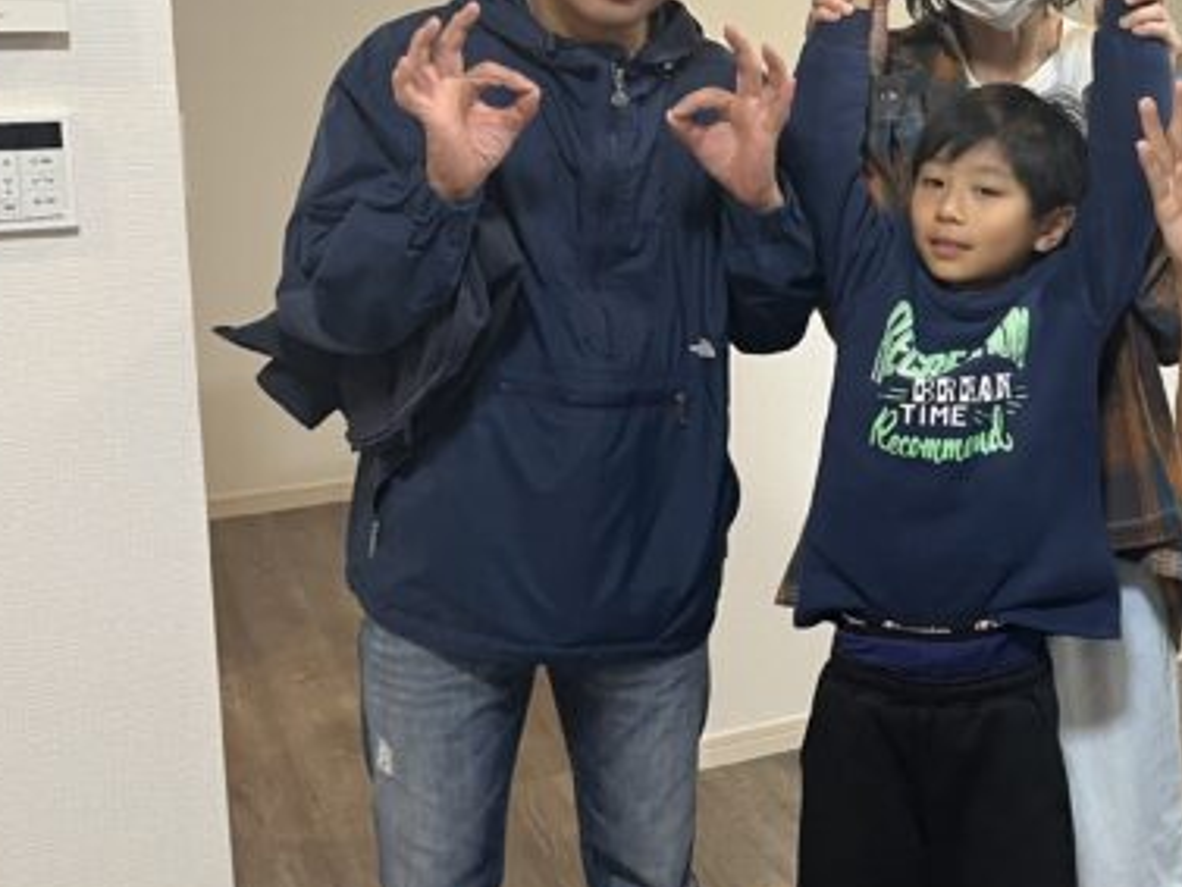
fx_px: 1810
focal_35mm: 53
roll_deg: +0.6
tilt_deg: -8.9
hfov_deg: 33.8
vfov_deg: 27.2
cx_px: 1107
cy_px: 232
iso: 100
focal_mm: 5.1
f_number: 1.6
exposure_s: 1/50
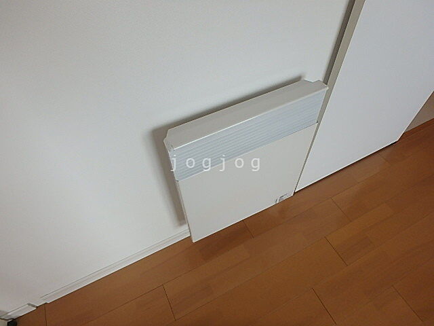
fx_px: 263
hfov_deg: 79.0
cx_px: 217
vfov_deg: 63.4
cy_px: 163
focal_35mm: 21
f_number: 3.5
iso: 125
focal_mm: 3.7
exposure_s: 1/80
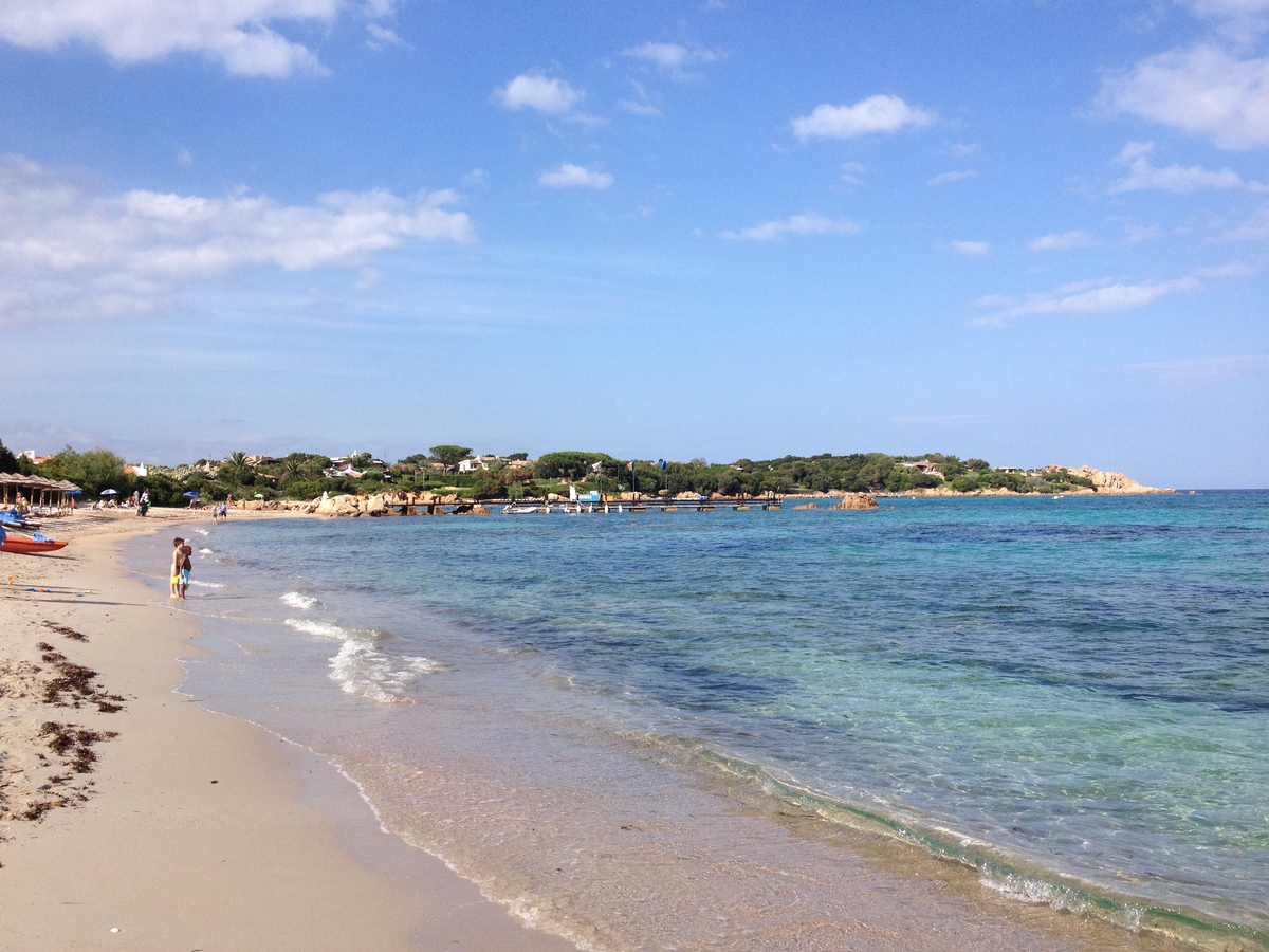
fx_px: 1283
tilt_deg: -1.5
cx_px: 634
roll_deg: +0.8
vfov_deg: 40.7
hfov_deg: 52.6
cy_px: 476
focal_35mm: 35
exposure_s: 1/1783
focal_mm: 4.28
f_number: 2.4
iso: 50
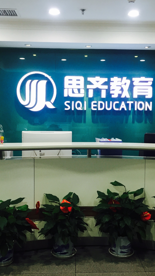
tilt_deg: -4.5
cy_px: 136
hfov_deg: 27.7
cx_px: 85
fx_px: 314
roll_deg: -1.2
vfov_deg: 47.4
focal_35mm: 43
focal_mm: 4.15
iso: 80
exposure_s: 1/30
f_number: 2.2
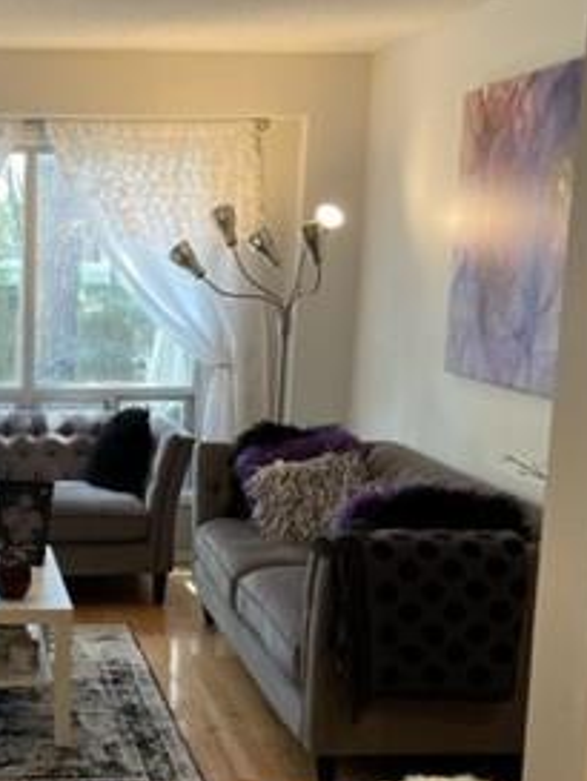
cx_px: 31
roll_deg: -1.2
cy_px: 495
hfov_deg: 23.3
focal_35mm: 61
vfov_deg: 31.5
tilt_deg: -8.8
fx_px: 1378
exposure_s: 1/120
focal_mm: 4.2
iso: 80
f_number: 1.6
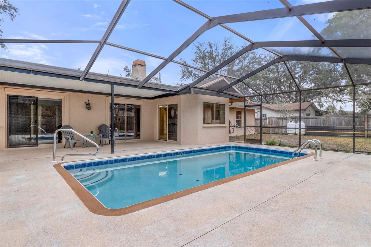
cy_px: 124
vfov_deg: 67.4
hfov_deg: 90.0
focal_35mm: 18
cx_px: 186
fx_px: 185
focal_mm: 12
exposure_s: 1/80
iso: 320
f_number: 8
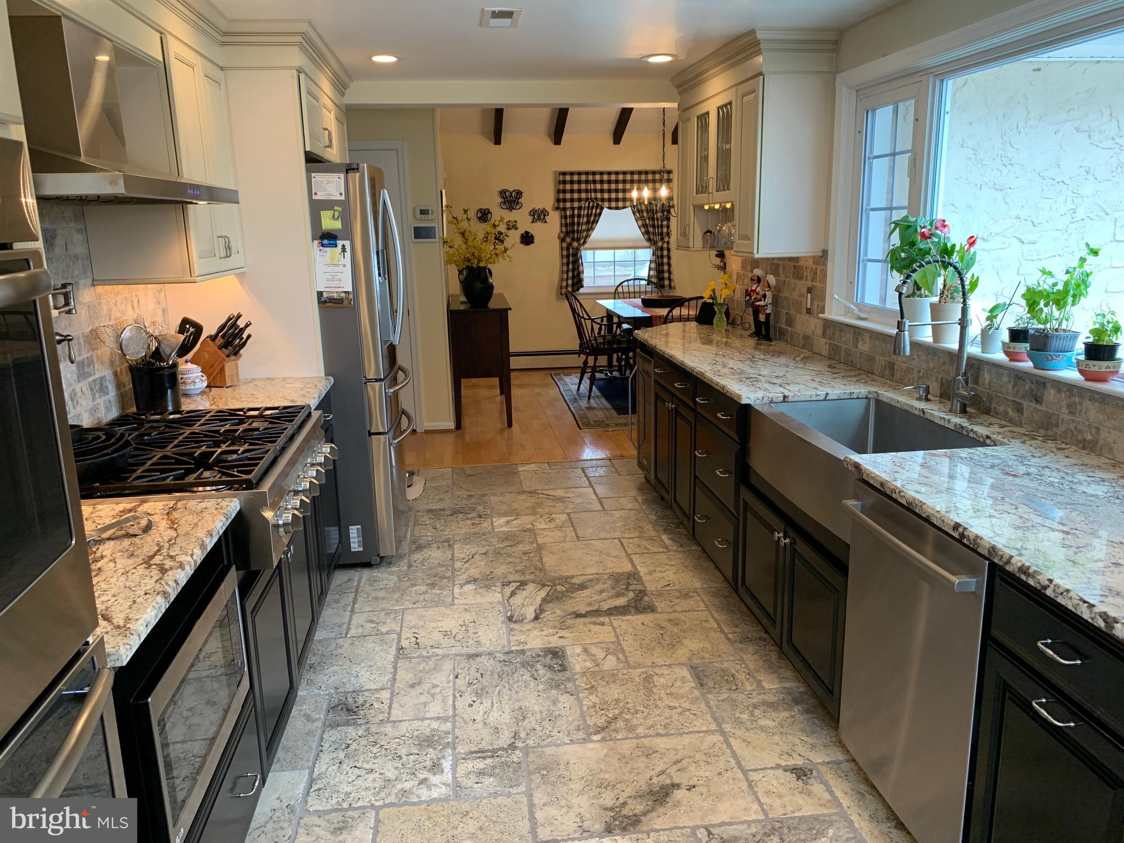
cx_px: 562
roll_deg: +1.4
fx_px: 844
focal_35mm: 26
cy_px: 422
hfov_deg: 67.3
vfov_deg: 53.1
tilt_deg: -14.7
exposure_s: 1/60
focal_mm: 4.25
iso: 125
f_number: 1.8
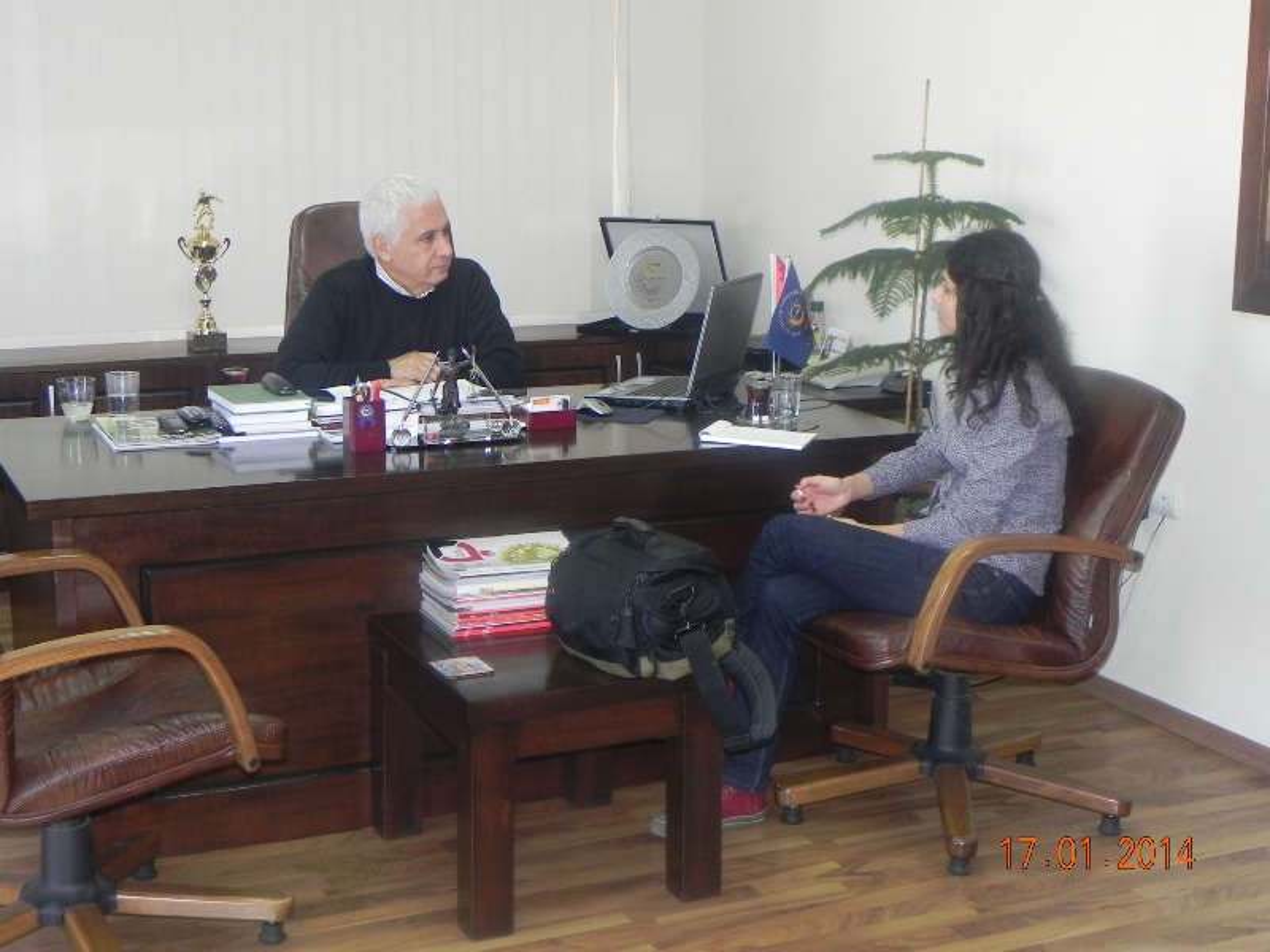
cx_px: 635
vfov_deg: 28.0
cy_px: 476
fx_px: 1908
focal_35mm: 52
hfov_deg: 36.8
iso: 239
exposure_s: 1/30
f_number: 3.5
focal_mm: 9.2
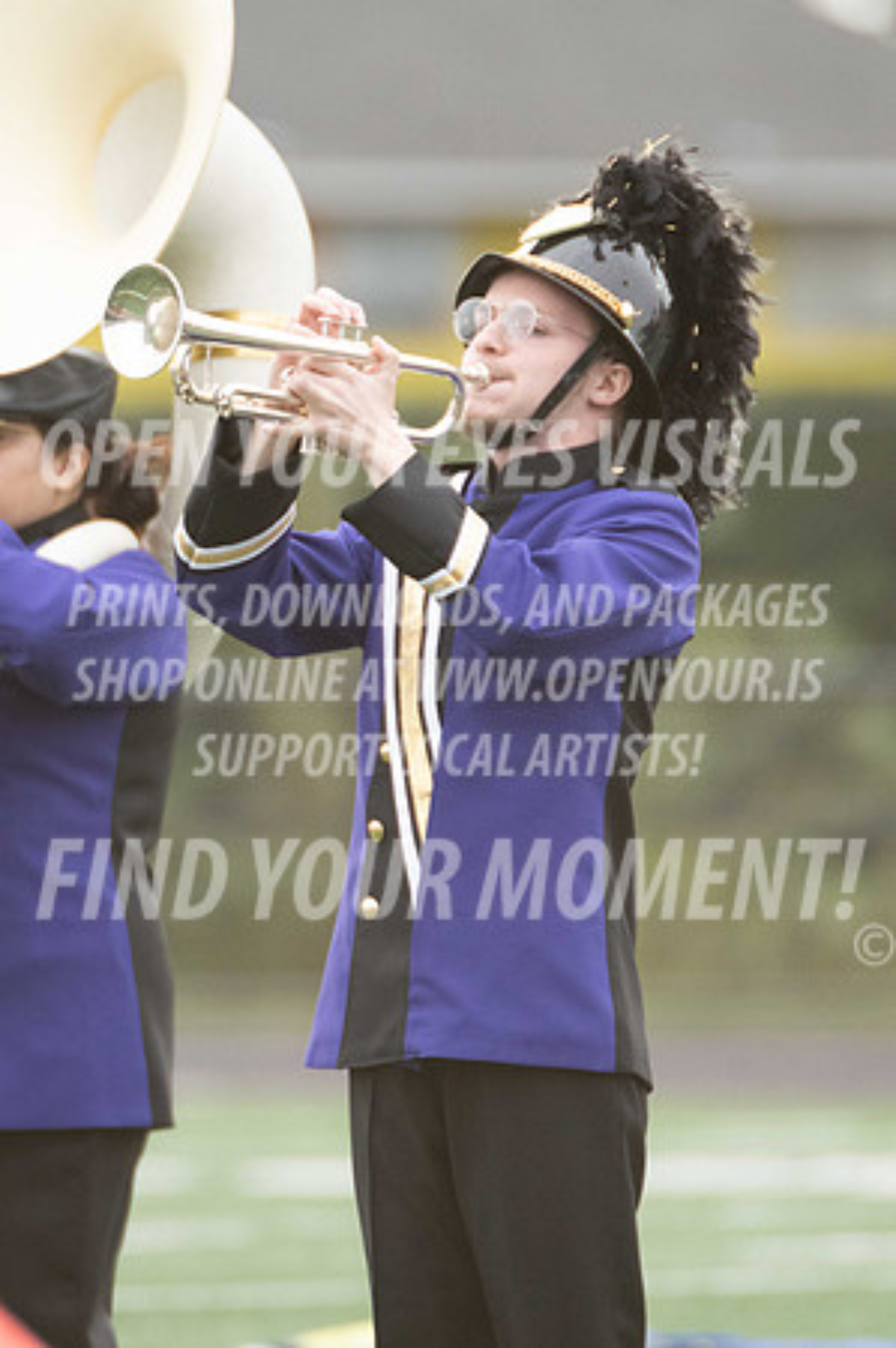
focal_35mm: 825
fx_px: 30869
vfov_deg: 2.5
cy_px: 674
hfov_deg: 1.7
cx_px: 448
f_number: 5.6
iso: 2500
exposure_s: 1/1600
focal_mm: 550
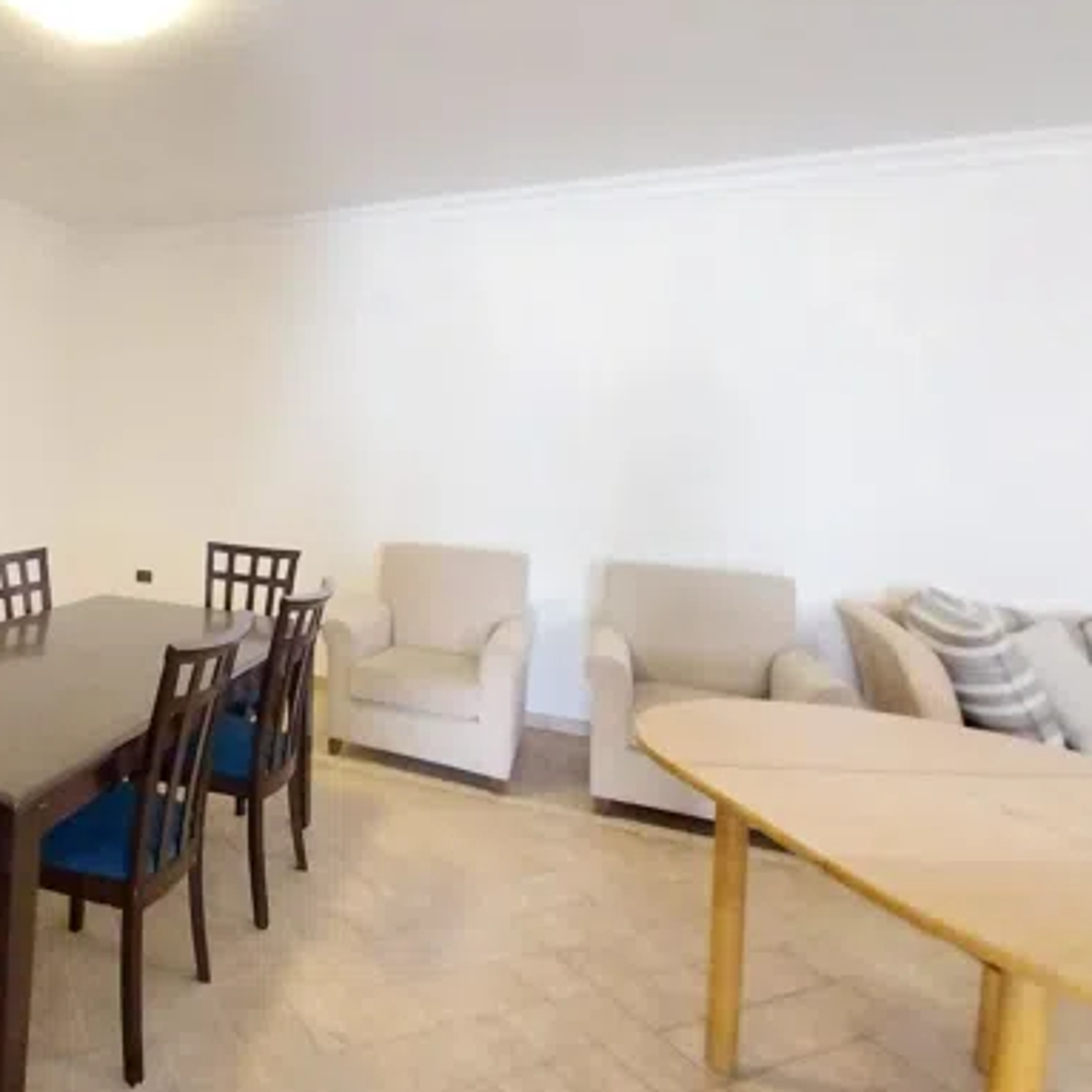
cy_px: 458
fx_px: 749
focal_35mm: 21
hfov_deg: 65.2
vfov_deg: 71.7
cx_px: 208
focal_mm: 1.3
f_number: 2.2
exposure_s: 1/20
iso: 320
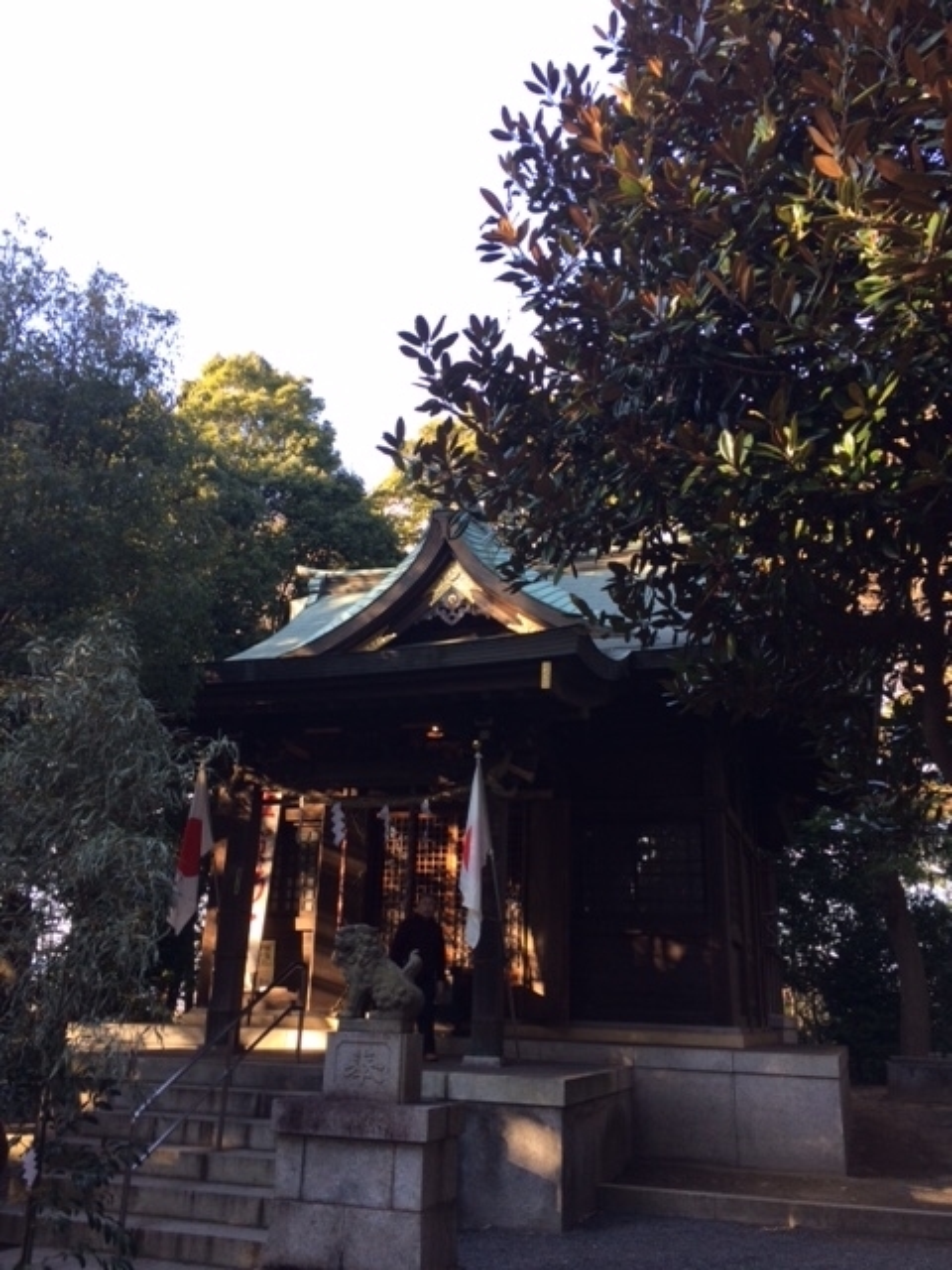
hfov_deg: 48.2
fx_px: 1063
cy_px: 635
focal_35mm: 29
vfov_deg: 61.7
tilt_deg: +17.7
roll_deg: -0.9
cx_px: 476
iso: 32
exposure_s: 1/128
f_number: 2.2
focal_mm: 4.15
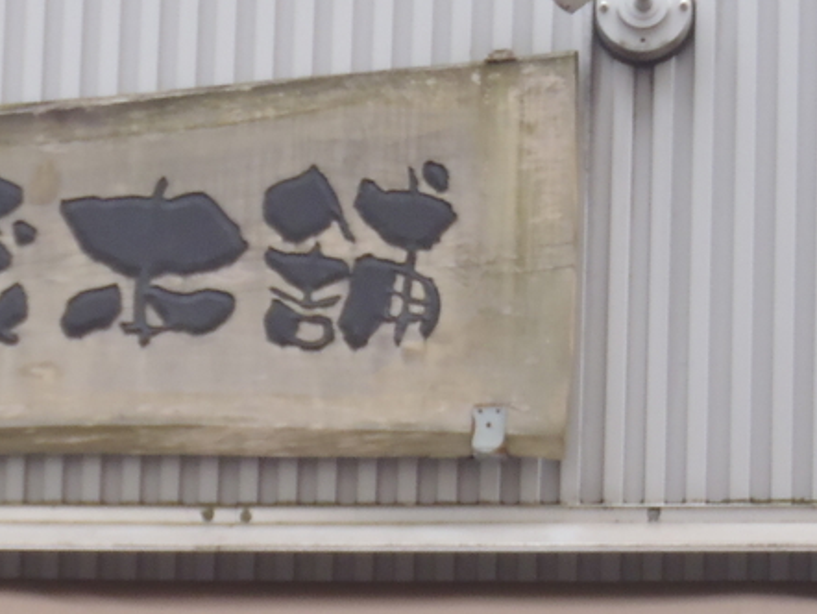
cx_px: -24
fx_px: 3589
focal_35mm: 152
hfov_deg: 12.8
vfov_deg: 9.6
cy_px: 756
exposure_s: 1/50
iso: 100
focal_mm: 10
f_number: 5.1
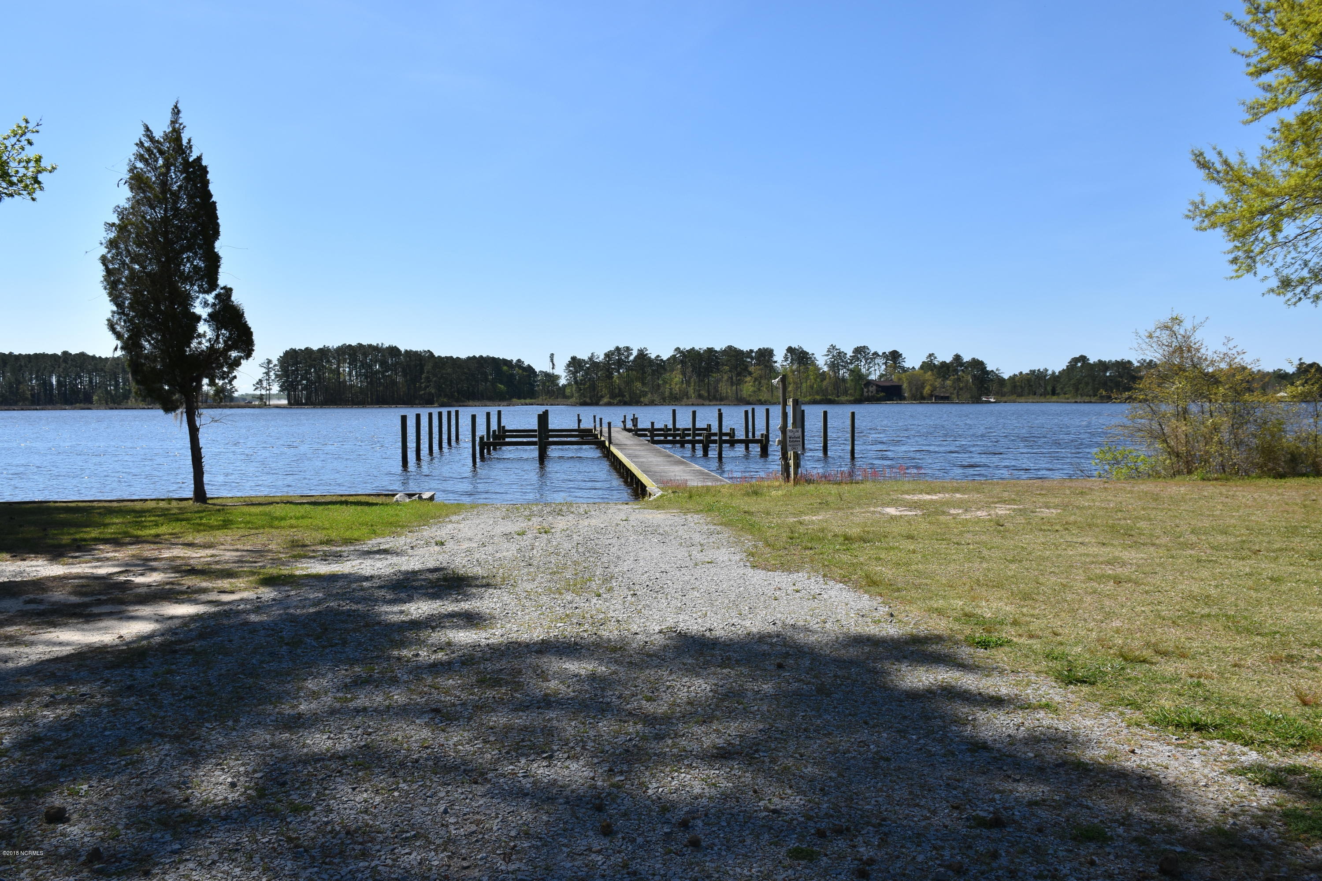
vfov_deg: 43.6
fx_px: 1102
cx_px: 661
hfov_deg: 61.9
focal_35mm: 30
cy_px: 440
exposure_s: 1/400
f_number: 10
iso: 200
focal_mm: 20
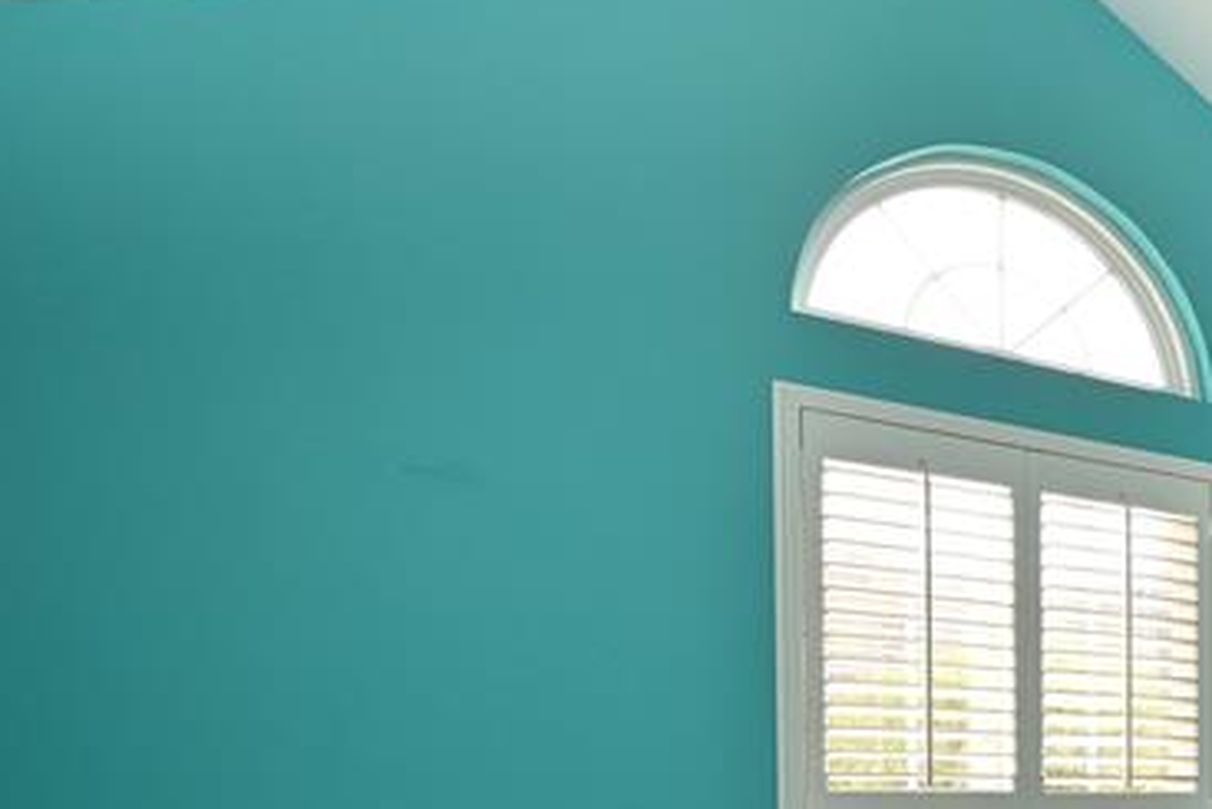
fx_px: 1313
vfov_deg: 31.2
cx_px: 1569
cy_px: 842
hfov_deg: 34.9
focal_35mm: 39
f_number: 10
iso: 320
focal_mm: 14
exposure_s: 1/80
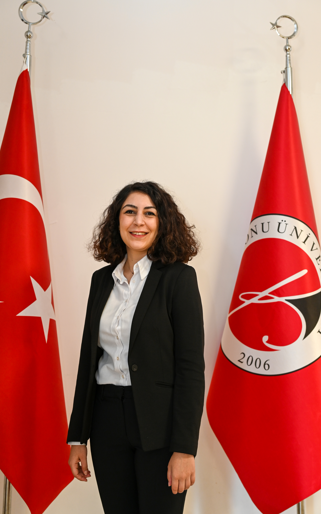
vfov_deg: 39.6
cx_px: 159
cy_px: 257
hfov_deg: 25.3
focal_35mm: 51
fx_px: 714
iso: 640
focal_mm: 50
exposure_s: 1/60
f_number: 4
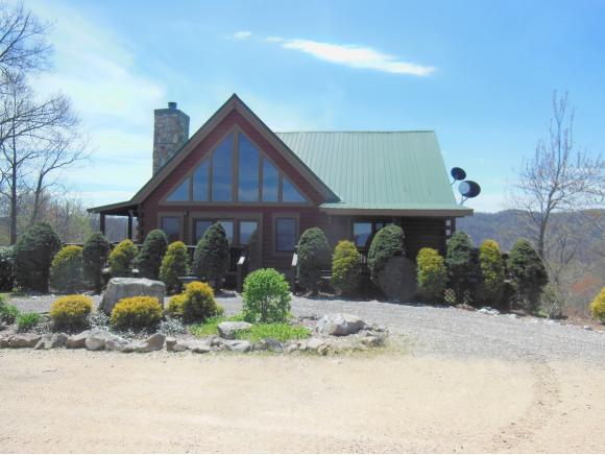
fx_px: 437
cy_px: 228
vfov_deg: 54.9
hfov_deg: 69.3
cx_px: 302
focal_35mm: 25
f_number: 3.5
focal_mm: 4.5
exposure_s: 1/1000
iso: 125
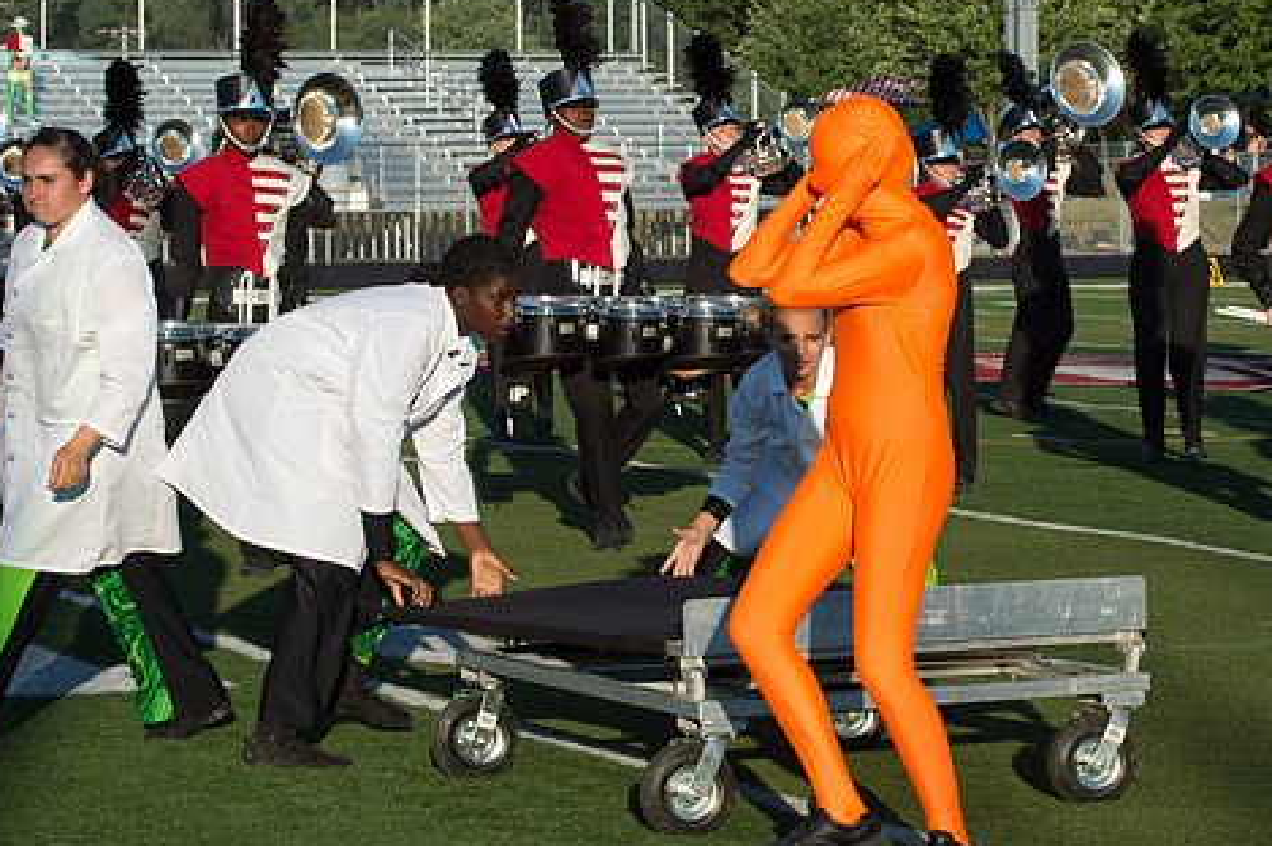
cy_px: 360
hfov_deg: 15.7
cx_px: 886
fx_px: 4590
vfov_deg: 10.5
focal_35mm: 130
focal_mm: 70
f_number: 14
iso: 640
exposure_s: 1/800
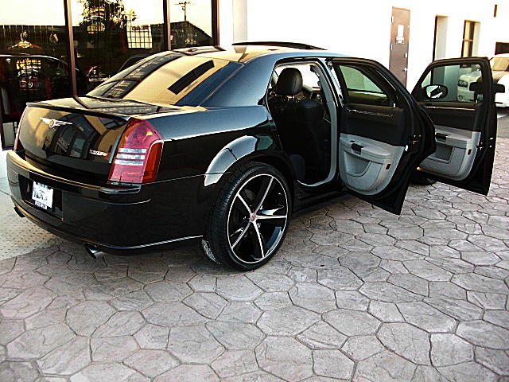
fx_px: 529
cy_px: 191
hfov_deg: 51.4
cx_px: 254
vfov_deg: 39.7
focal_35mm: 36
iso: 200
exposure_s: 1/60
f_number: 2.8
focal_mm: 6.3
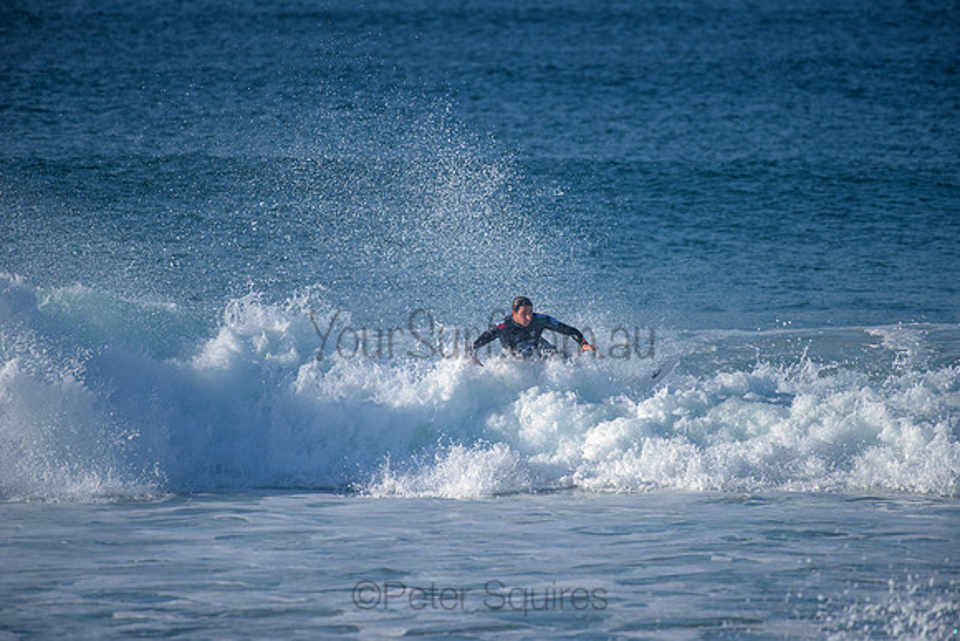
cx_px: 480
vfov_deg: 2.7
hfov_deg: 4.0
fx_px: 13732
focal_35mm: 515
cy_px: 320
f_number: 5.6
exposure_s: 1/2000
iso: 220
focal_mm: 500
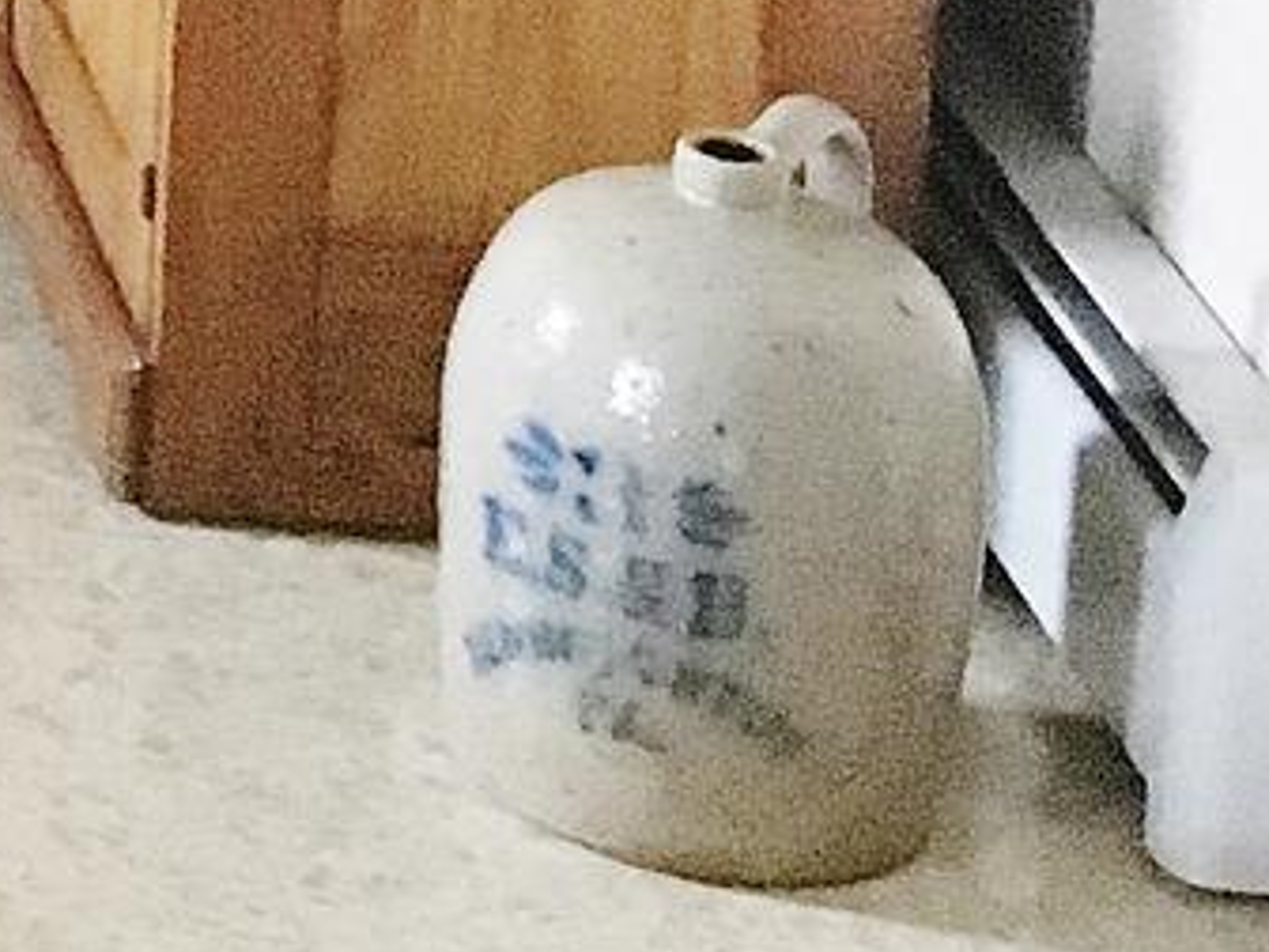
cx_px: -1987
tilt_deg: -8.0
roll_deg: -0.5
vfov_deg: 7.6
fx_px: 6489
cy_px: -1628
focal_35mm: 177
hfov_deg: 9.6
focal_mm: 4.15
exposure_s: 1/30
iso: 200
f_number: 2.2
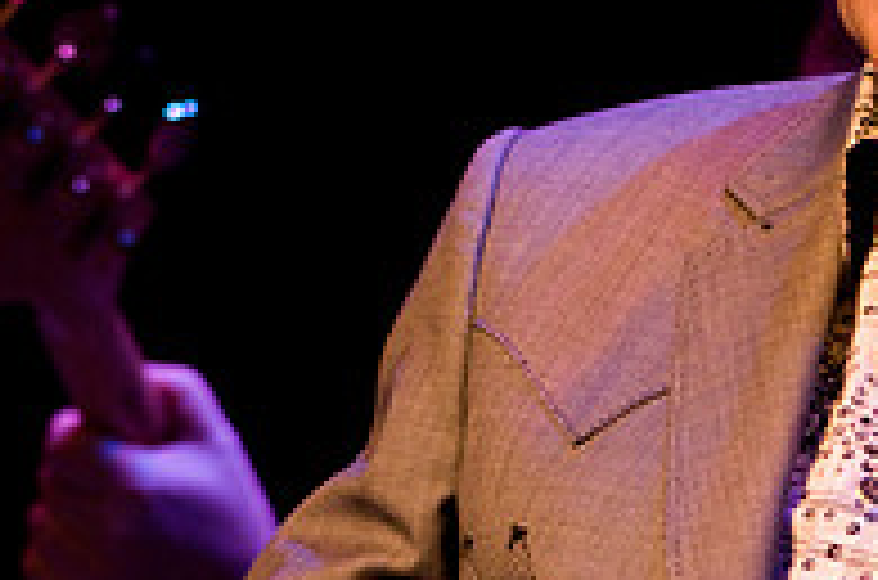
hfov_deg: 2.3
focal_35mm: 893
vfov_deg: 1.5
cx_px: 639
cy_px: 155
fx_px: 21726
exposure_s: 1/200
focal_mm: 200
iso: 1000
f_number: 2.8
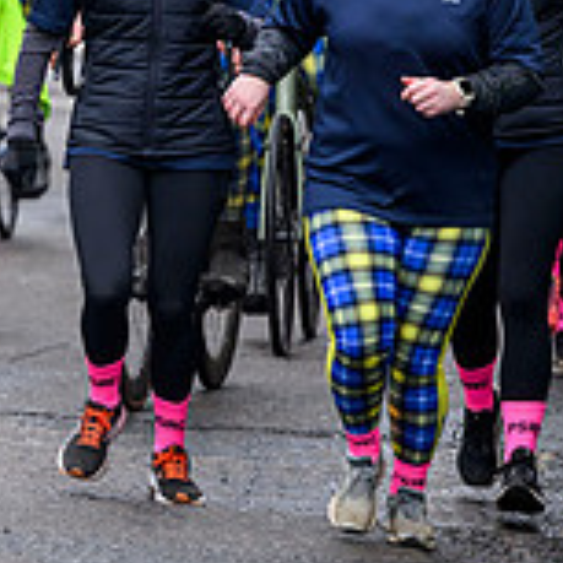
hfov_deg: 3.0
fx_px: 10691
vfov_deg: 3.0
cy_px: -31
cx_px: -493
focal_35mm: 581
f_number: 2.8
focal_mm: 180
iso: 1600
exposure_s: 1/800
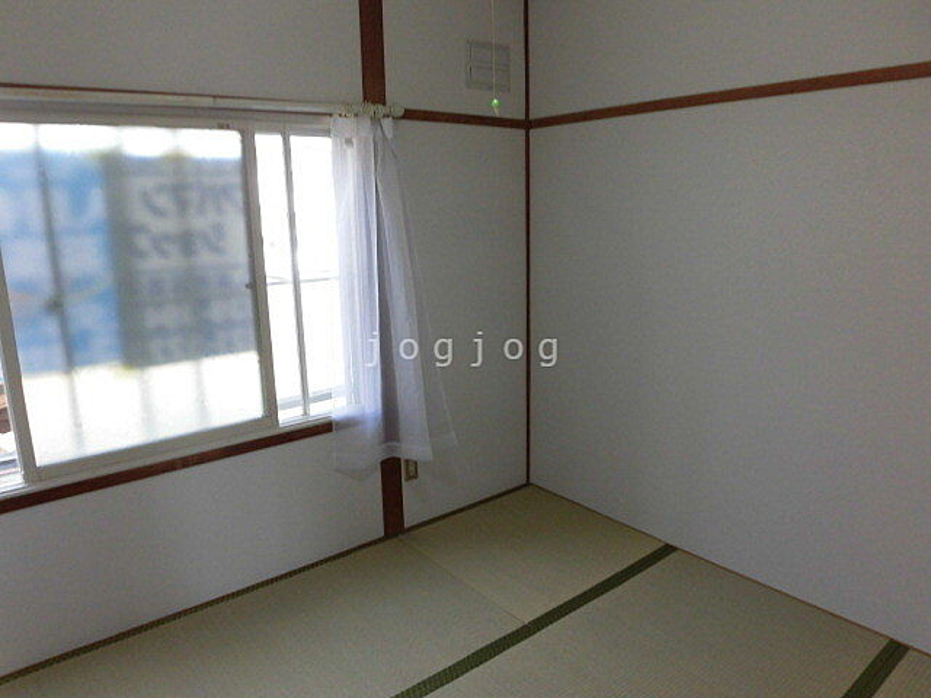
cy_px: 349
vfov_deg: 56.8
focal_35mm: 24
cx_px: 466
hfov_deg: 71.6
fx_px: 645
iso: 125
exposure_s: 1/80
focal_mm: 4.3
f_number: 3.1
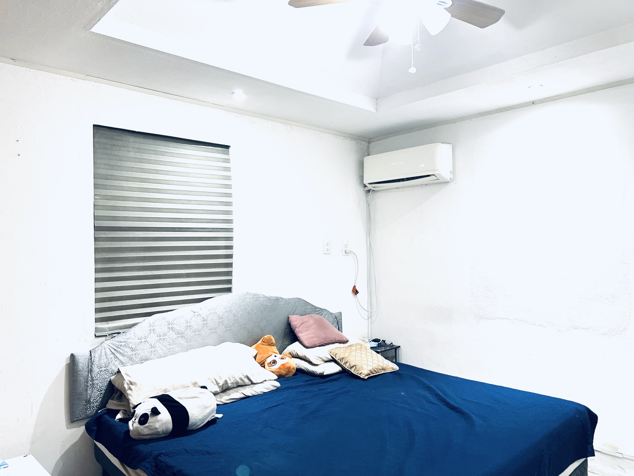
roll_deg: +0.4
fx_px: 476
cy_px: 238
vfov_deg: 53.1
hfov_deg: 67.3
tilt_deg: +0.9
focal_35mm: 26
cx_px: 317
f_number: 1.5
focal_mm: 5.7
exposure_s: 1/60
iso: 125
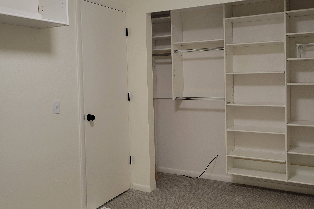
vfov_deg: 35.8
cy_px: 82
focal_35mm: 37
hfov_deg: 51.9
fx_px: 323
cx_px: 159
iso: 125
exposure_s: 1/120
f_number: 1.8
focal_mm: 5.4
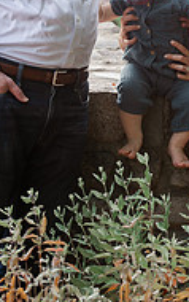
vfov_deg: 12.2
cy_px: -17
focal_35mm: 169
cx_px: 143
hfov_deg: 7.8
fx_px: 1391
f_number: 3.5
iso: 400
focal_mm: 70
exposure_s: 1/200
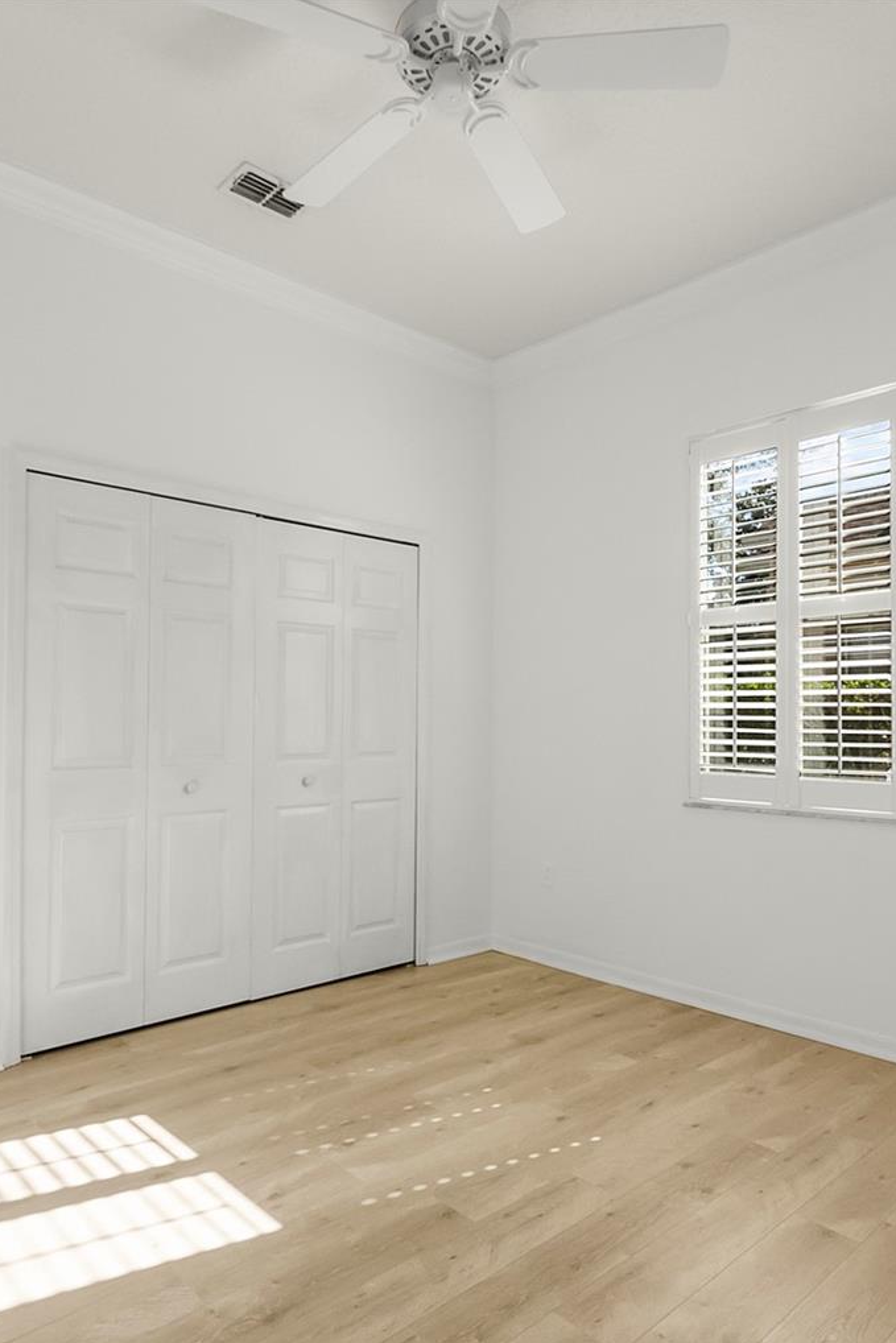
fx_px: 821
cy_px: 699
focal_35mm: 22
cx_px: 435
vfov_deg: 78.5
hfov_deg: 57.2
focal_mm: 14
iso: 1600
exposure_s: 1/800
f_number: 10
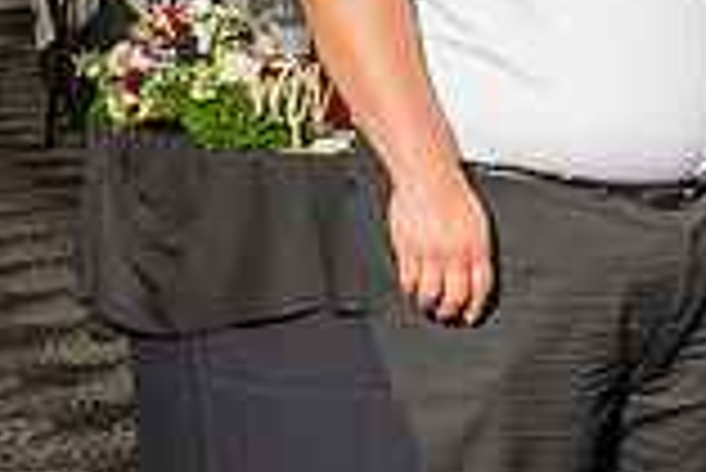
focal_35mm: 127
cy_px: 72
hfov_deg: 14.8
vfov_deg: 10.8
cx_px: 1114
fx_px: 2493
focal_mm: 24
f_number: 6.3
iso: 800
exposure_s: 1/160
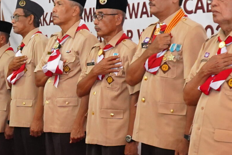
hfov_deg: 19.9
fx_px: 651
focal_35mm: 101
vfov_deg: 13.5
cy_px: 98
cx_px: 39
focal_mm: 21
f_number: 4
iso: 3200
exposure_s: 1/125
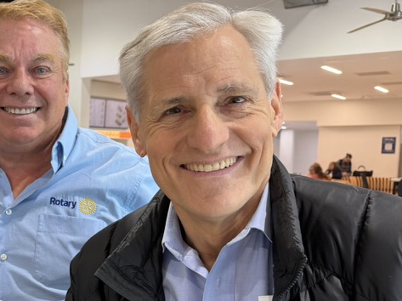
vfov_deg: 27.8
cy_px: 209
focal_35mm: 52
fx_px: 603
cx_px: -12
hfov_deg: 33.3
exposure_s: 1/120
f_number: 1.78
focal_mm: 6.76
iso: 200
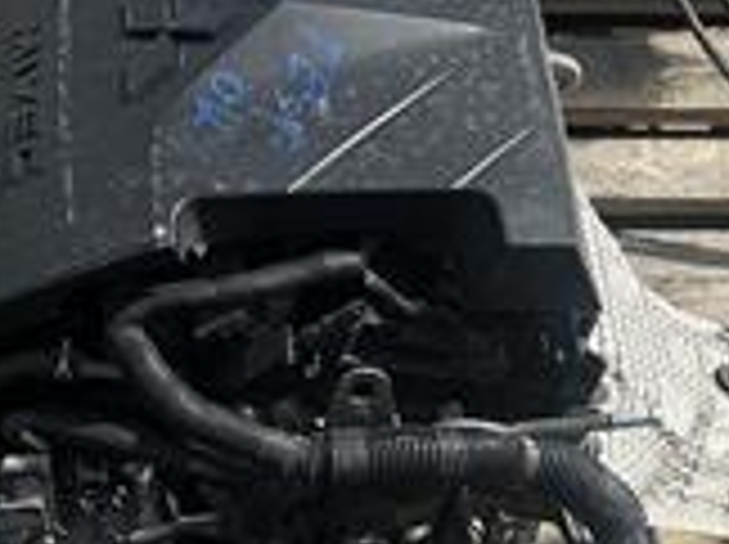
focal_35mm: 95
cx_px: 324
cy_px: 557
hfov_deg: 20.7
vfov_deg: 15.2
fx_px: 1998
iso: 80
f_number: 1.78
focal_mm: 6.86
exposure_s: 1/6211
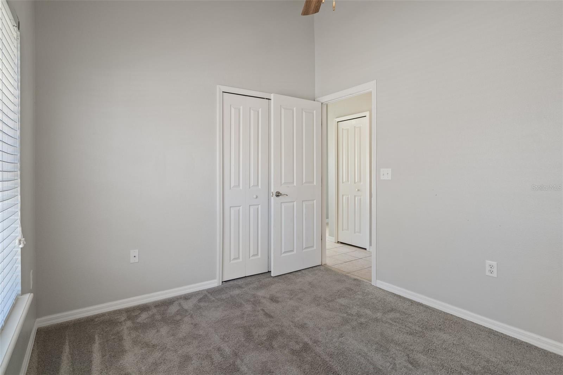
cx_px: 282
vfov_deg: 70.4
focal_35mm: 17
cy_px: 188
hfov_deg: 93.3
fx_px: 266
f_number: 9
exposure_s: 1/2.5
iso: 320
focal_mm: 17
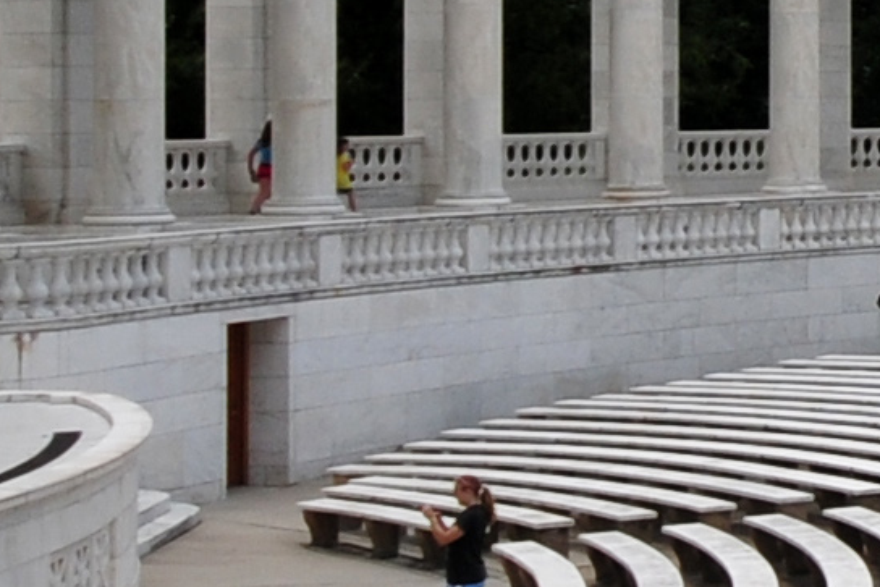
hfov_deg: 14.0
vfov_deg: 11.5
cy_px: -31
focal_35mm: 118
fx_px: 2885
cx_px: 1873
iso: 200
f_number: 10
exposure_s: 1/400
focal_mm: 10
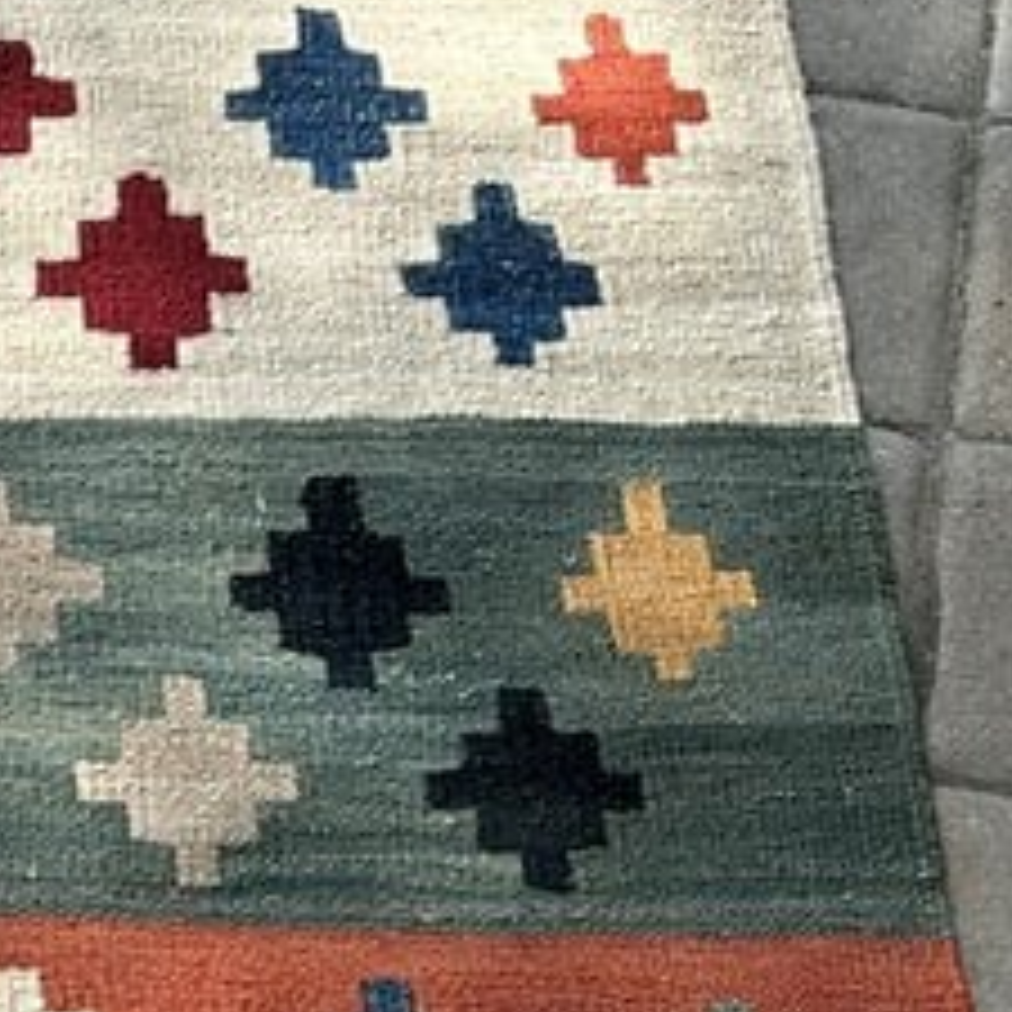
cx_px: -324
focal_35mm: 143
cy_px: 706
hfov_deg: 11.9
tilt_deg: -53.2
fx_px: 4730
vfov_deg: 12.2
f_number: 1.5
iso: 50
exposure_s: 1/1019
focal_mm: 5.7
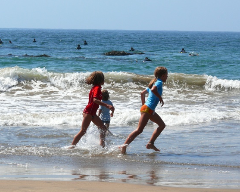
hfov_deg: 11.6
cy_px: 96
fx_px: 1180
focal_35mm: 166
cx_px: 121
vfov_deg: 9.3
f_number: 6.3
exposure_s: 1/400
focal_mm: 29.9
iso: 100
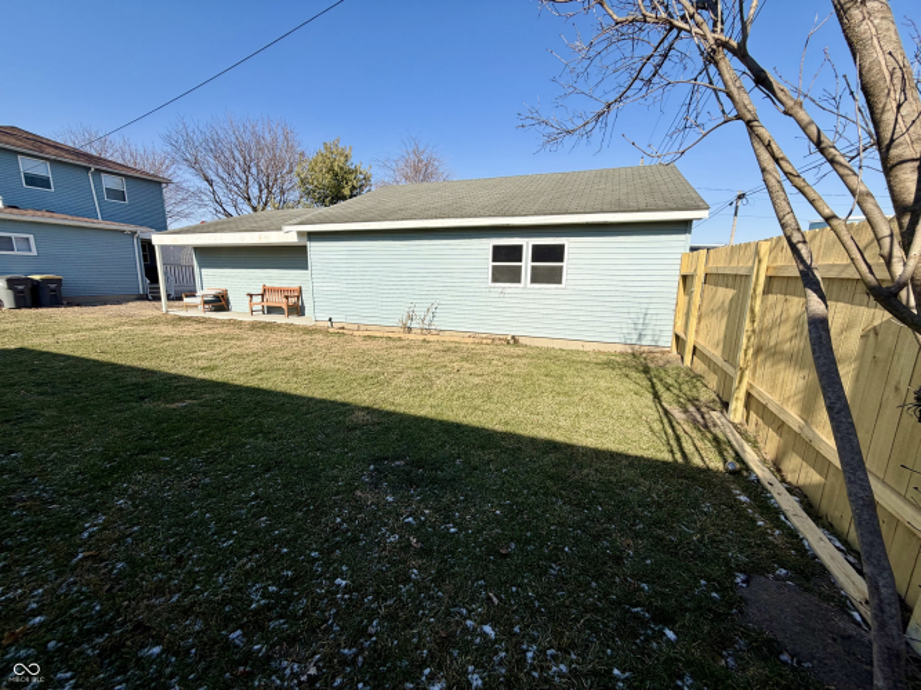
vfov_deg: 85.7
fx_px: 372
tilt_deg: -10.7
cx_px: 460
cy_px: 345
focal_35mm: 14
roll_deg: -1.3
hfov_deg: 102.1
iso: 20
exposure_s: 1/770
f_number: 2.2
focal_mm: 2.22
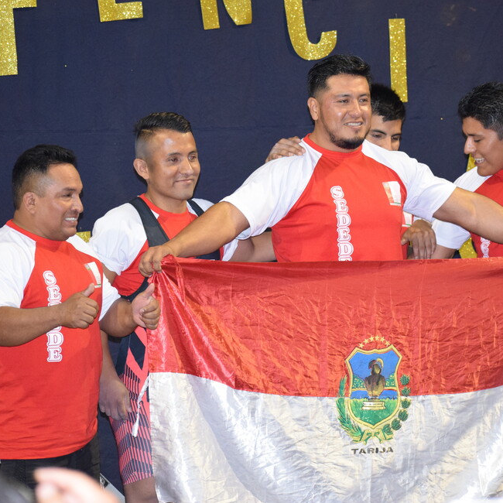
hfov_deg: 10.1
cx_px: 299
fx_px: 2844
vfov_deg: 10.1
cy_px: 252
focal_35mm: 173
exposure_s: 1/60
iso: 2200
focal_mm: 90
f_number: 4.8
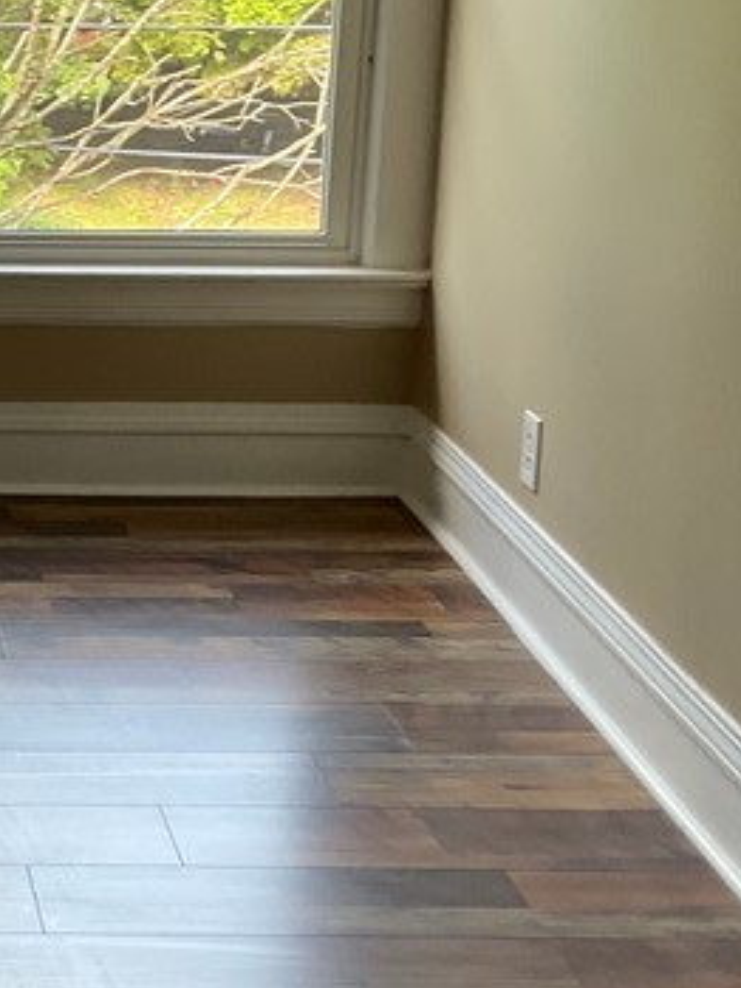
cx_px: -187
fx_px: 2425
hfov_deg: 16.5
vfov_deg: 22.9
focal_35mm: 85
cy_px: 360
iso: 40
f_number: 1.8
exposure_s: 1/60
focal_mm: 3
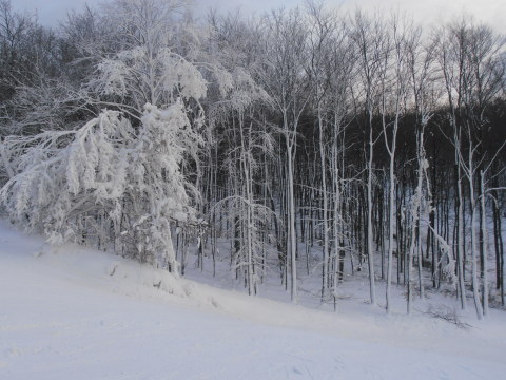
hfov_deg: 42.9
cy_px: 190
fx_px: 643
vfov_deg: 32.9
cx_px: 253
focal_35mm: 44
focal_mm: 7.87
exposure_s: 1/500
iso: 125
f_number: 4.2
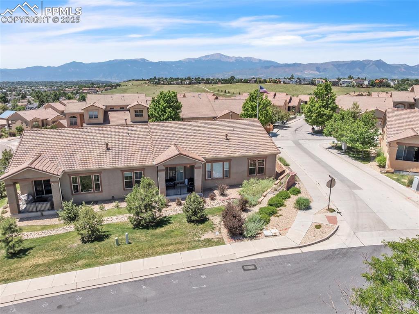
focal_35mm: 24
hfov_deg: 71.6
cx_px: 210
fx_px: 290
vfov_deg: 56.7
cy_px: 157
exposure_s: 1/100
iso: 100
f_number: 2.8
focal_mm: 12.29
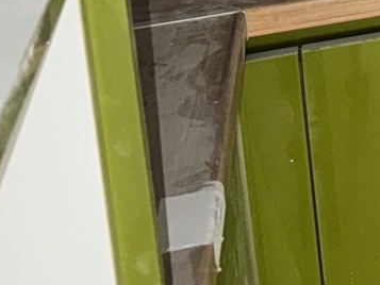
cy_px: -387
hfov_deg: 11.7
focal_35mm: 129
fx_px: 1417
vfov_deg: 10.1
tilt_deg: -11.4
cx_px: 979
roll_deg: -0.1
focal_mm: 6.76
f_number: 1.78
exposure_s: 1/17
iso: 100
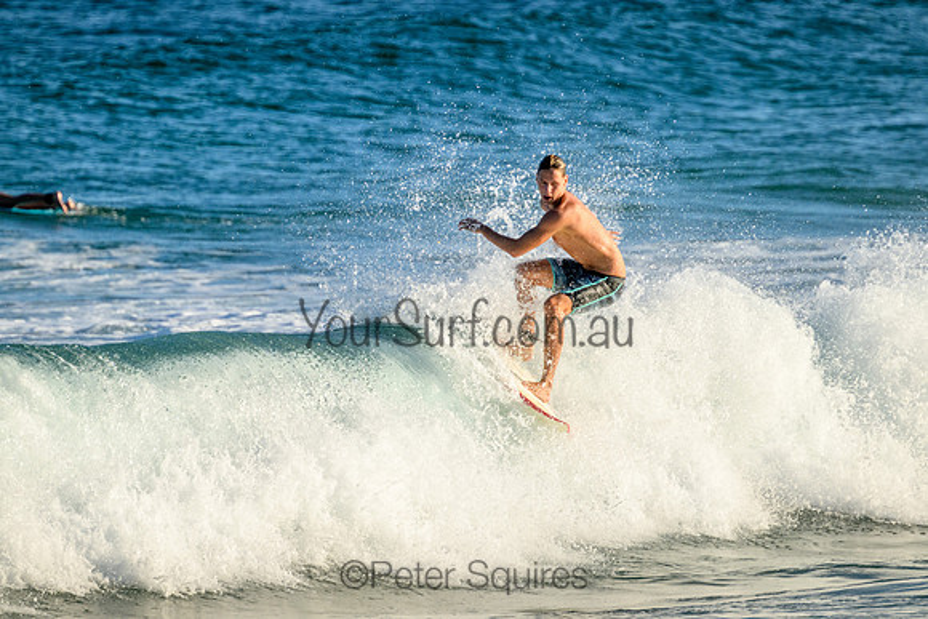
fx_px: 20626
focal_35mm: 800
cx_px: 464
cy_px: 310
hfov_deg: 2.6
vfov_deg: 1.7
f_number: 11
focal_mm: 800
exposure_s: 1/2000
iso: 1100
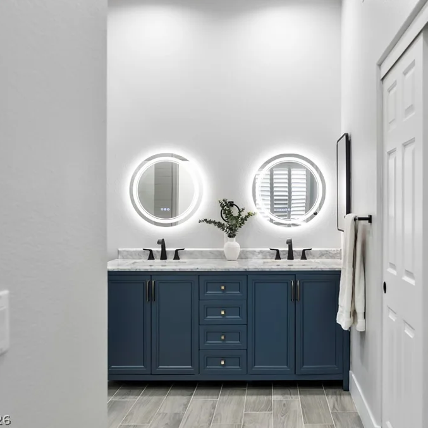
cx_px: 271
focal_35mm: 36
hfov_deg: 45.6
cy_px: 214
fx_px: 504
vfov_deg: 46.0
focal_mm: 19
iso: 500
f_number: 3.5
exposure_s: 1/800
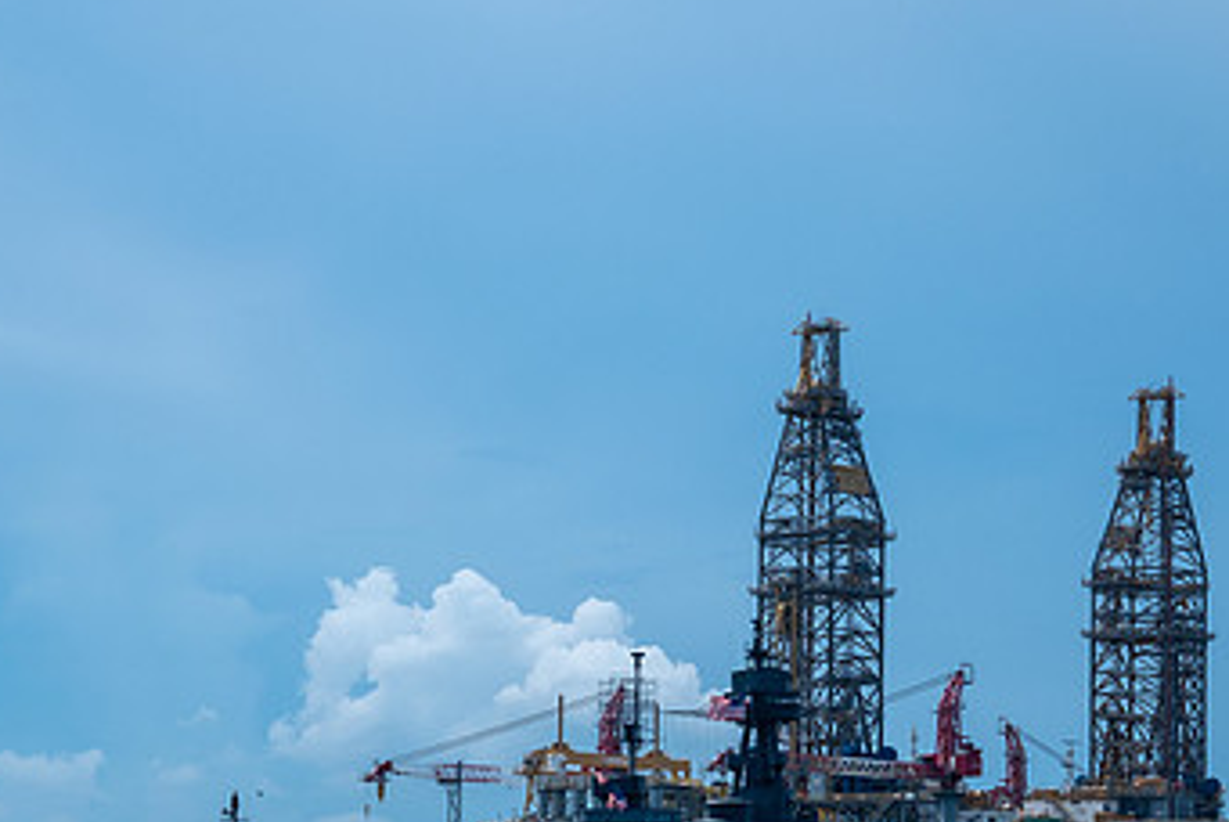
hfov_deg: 17.2
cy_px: 611
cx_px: 645
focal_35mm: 119
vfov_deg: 11.5
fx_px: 4066
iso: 160
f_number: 11
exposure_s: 1/350
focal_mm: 46.6
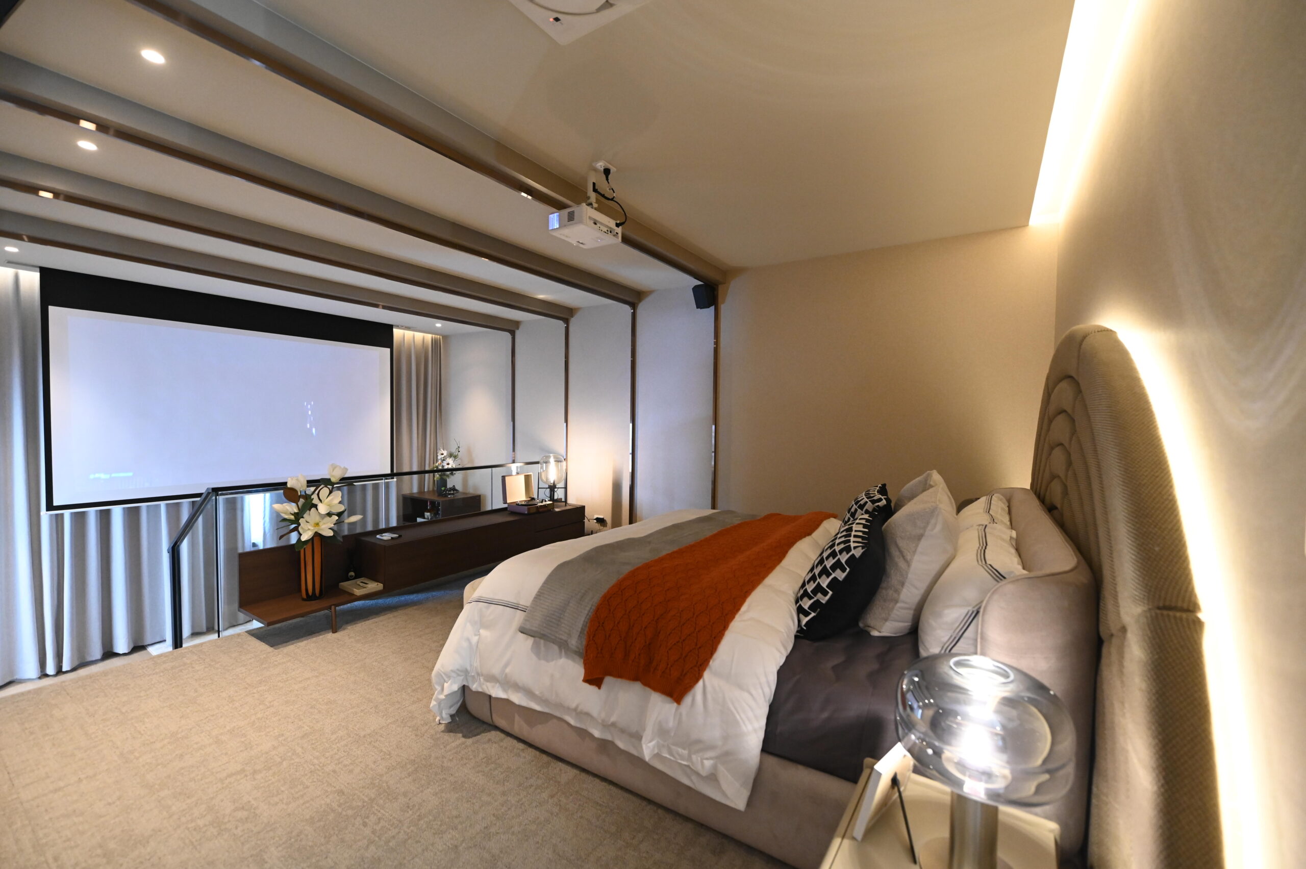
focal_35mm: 14
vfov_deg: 81.1
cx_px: 653
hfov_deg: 104.3
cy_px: 434
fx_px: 508
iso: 4000
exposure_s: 1/80
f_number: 3.5
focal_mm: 14
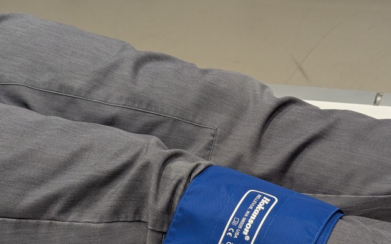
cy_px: 233
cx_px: 248
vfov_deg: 15.7
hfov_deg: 25.1
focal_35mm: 82
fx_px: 874
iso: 192
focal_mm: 6.81
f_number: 1.85
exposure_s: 1/74.8
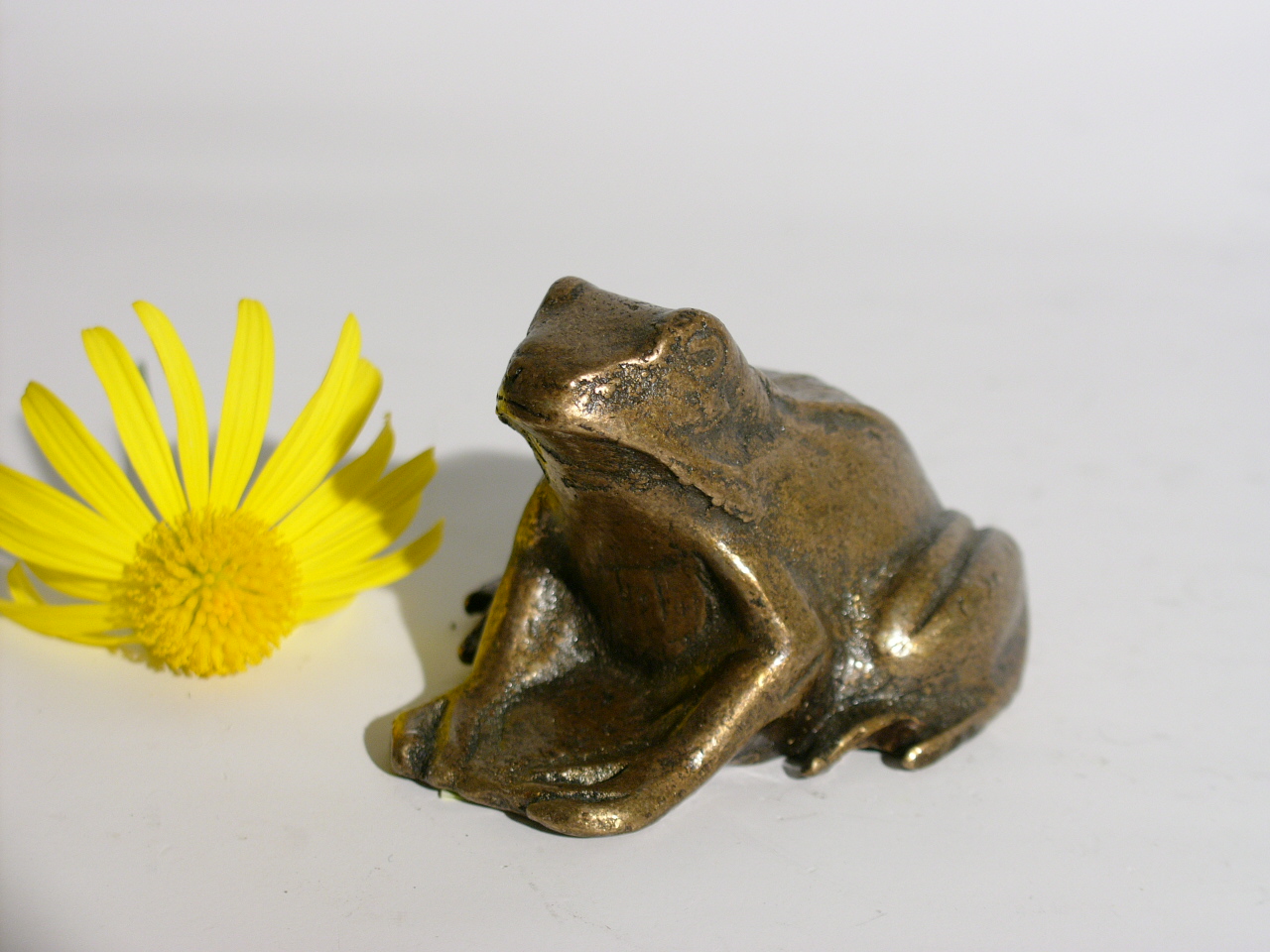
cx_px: 635
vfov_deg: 16.4
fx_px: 3302
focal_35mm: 90
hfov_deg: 21.8
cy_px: 476
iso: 100
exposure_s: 1/125
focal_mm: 22.5
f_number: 3.6
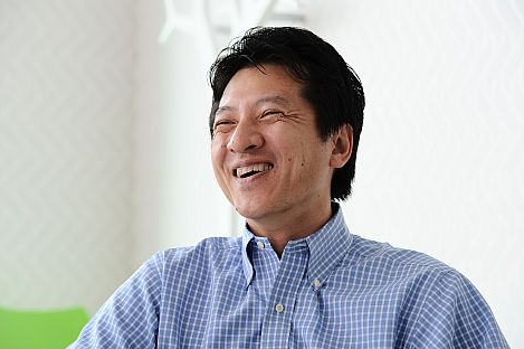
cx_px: 257
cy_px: 182
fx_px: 2065
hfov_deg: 14.5
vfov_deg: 9.6
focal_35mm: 142
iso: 400
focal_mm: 130
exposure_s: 1/200
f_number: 6.3
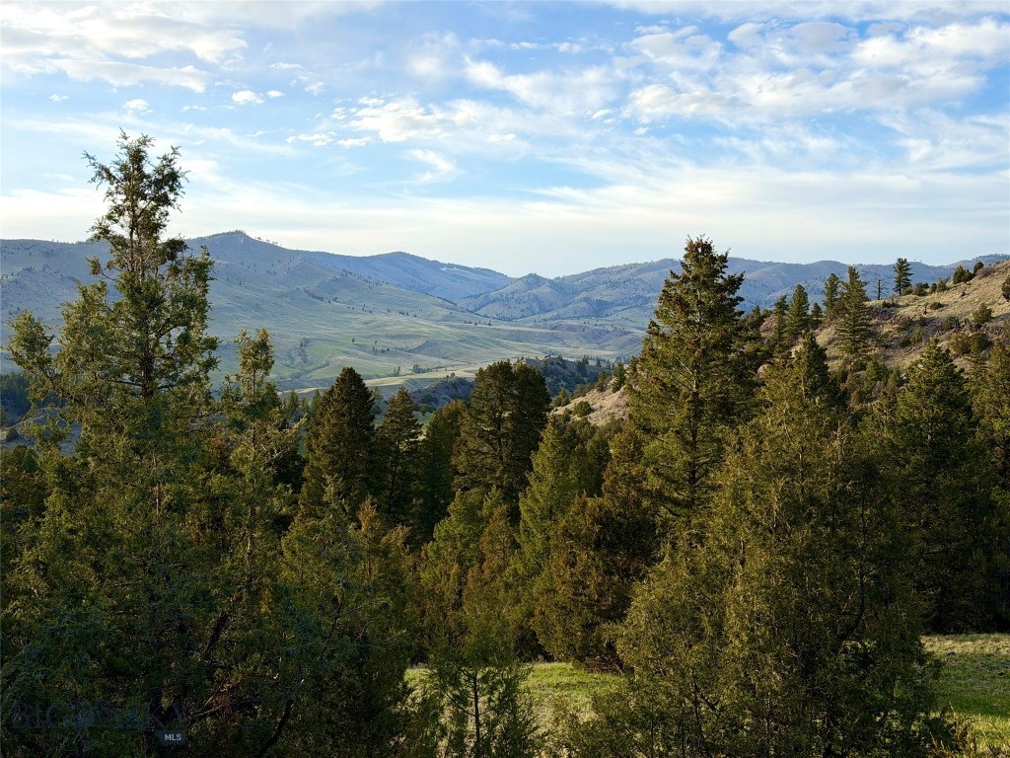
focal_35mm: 48
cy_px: 379
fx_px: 1401
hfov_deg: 39.7
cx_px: 505
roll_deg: -0.5
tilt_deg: -0.4
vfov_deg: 30.3
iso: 64
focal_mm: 6.76
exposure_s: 1/2208
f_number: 1.78
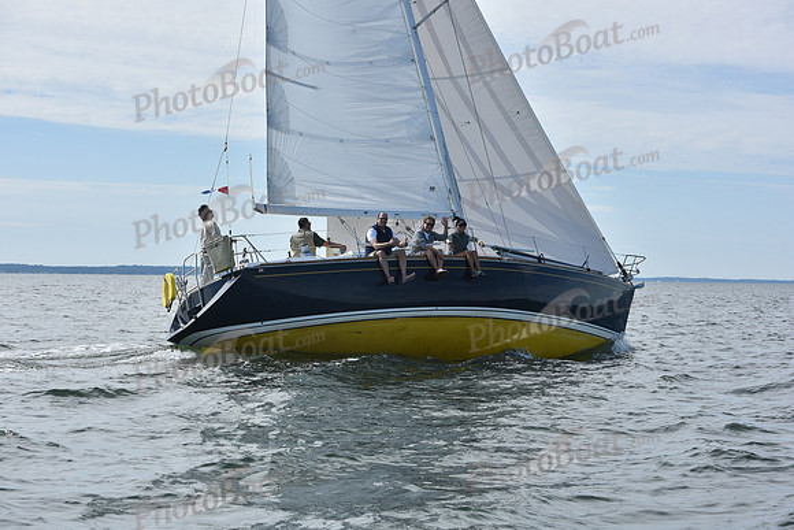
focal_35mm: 70
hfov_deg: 28.8
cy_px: 265
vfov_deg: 19.5
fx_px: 1544
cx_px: 397
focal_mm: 70
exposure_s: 1/1000
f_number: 8
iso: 320
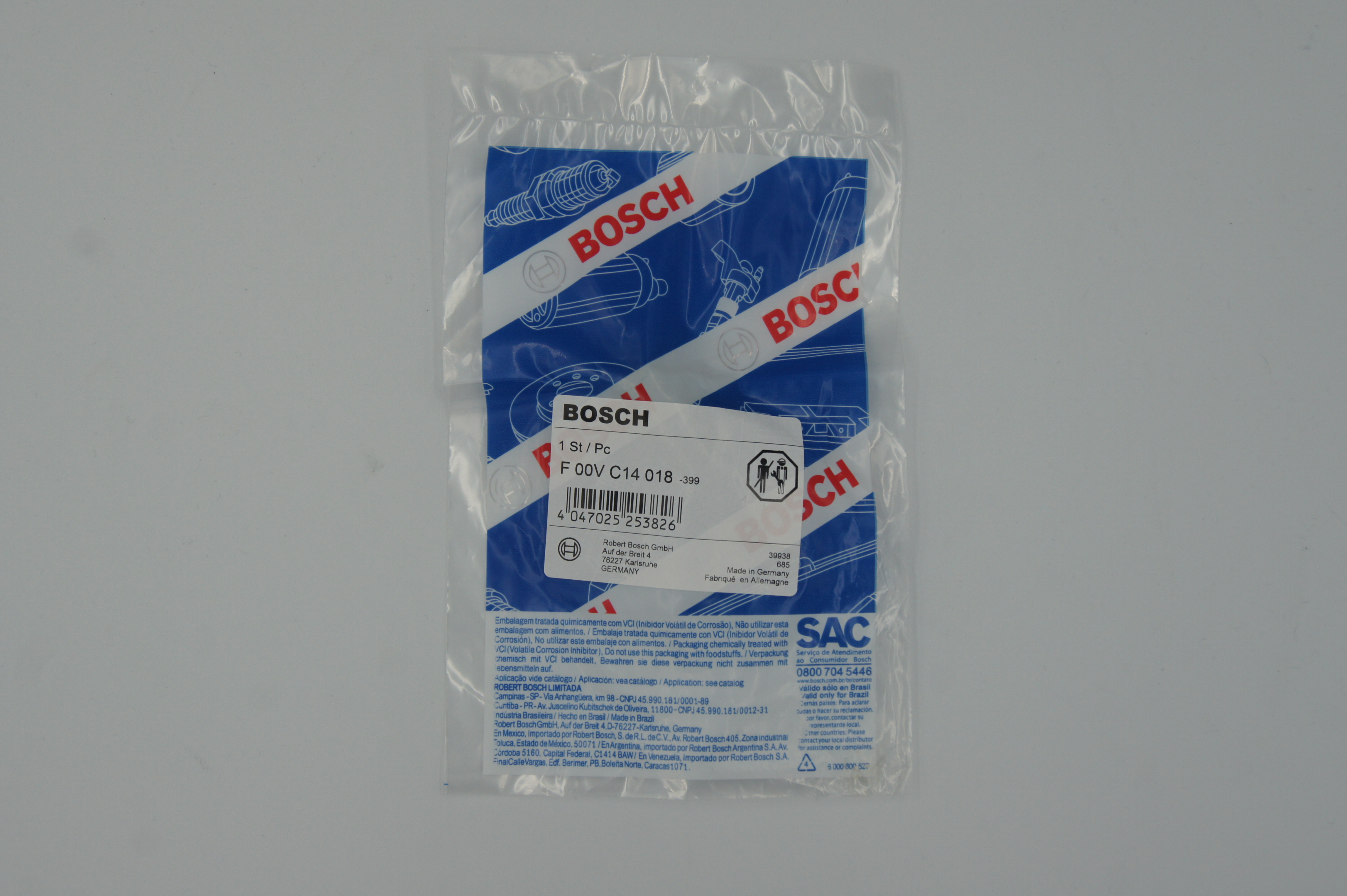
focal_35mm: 52
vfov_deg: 25.7
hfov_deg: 37.9
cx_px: 674
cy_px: 448
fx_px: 1963
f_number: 5.6
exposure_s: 1/320
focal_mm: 35
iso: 200
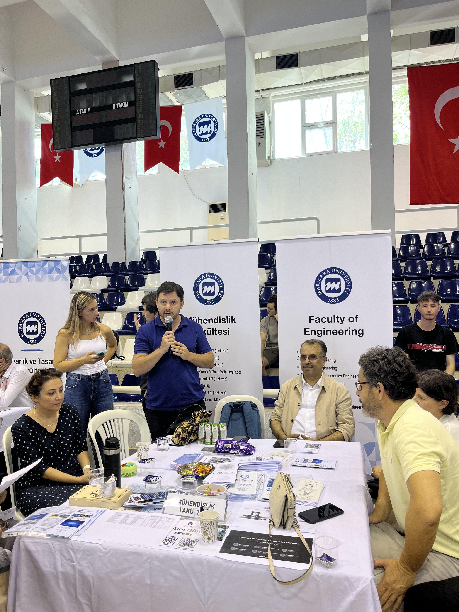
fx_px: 460
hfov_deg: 53.1
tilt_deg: +0.3
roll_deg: +0.9
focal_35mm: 26
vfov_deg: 67.3
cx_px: 230
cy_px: 306
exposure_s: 1/100
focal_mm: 5.1
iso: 40
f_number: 1.6
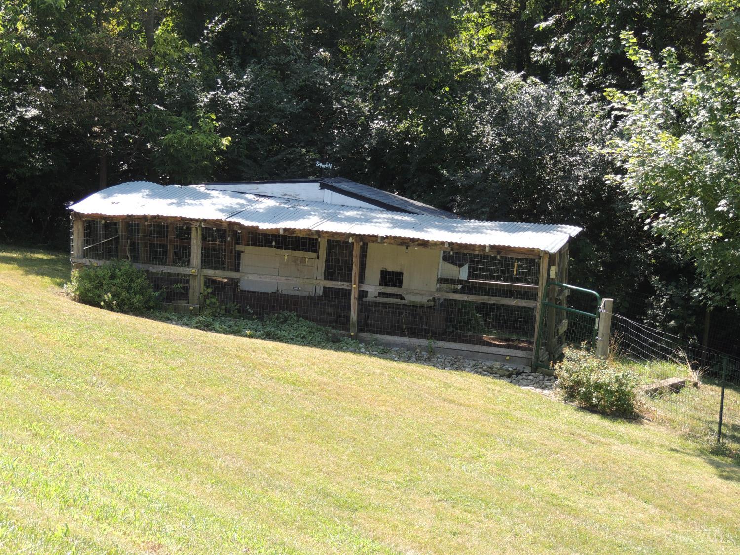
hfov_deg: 23.0
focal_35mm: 85
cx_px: 370
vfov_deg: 17.4
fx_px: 1817
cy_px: 278
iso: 100
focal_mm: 15.1
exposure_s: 1/200
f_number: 4
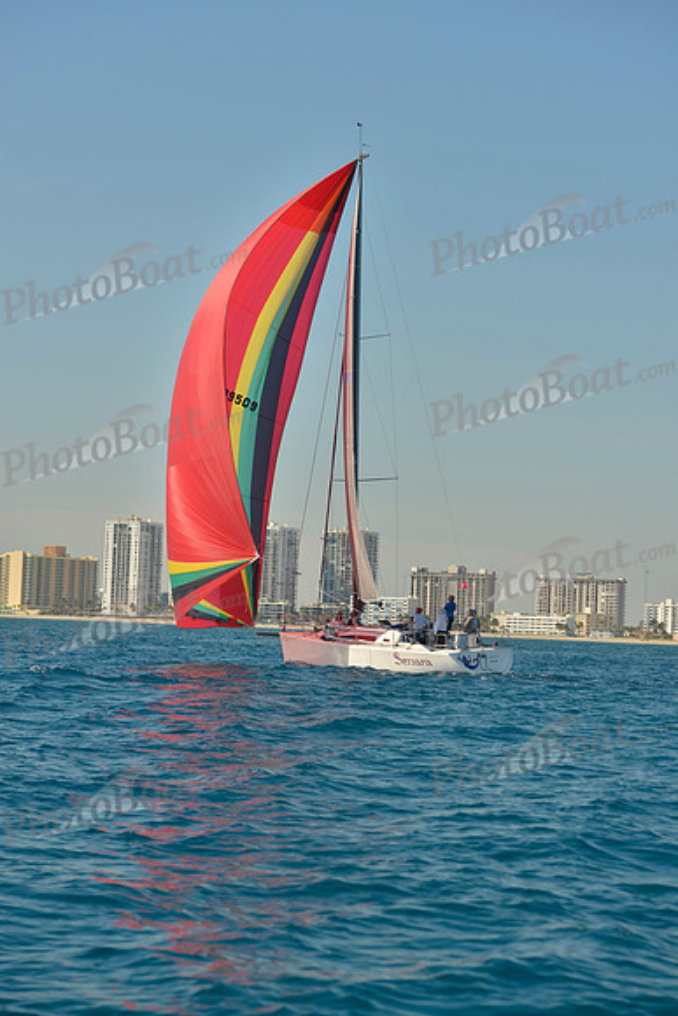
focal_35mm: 92
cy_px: 508
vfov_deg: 22.1
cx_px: 339
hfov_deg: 14.9
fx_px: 2597
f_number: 6.3
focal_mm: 92
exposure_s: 1/640
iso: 200
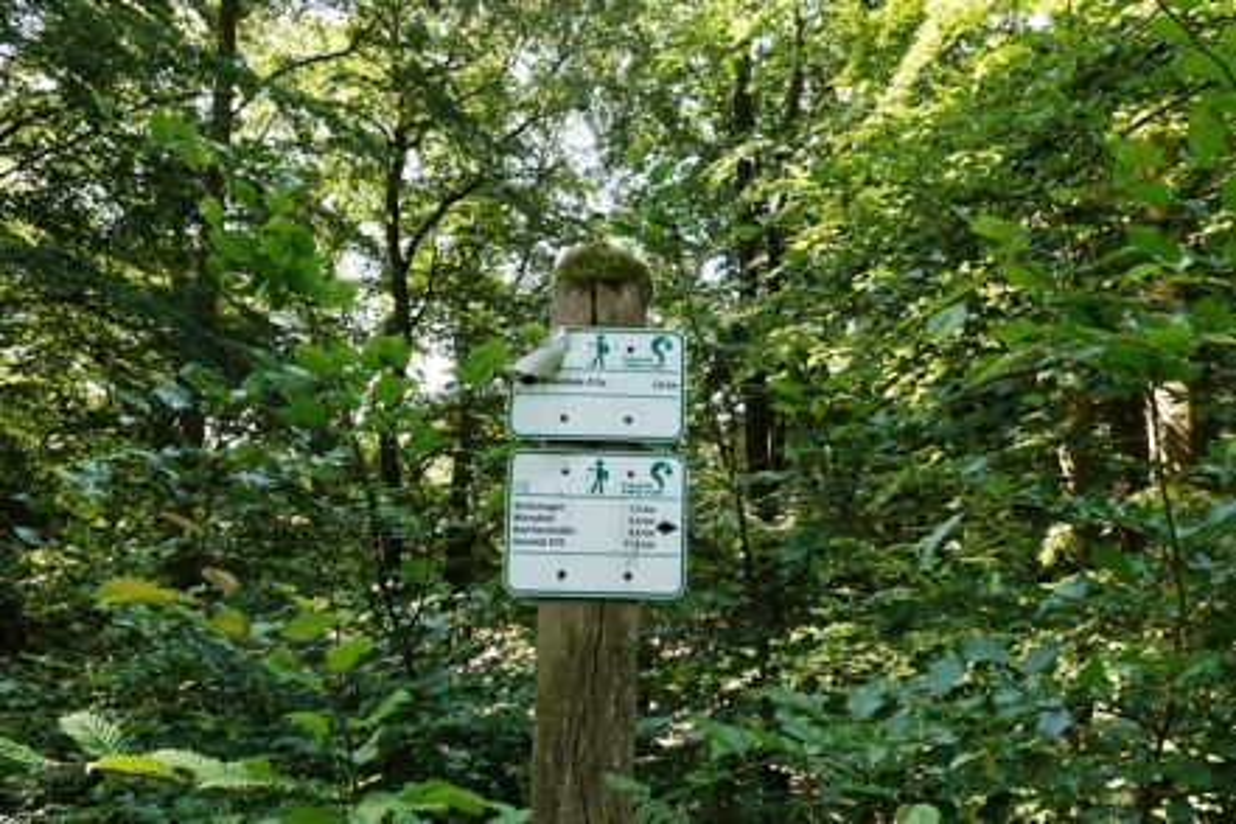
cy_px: 412
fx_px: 1133
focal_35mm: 33
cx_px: 618
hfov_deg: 57.2
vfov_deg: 40.0
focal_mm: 12.04
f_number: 8
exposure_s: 1/40
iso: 200
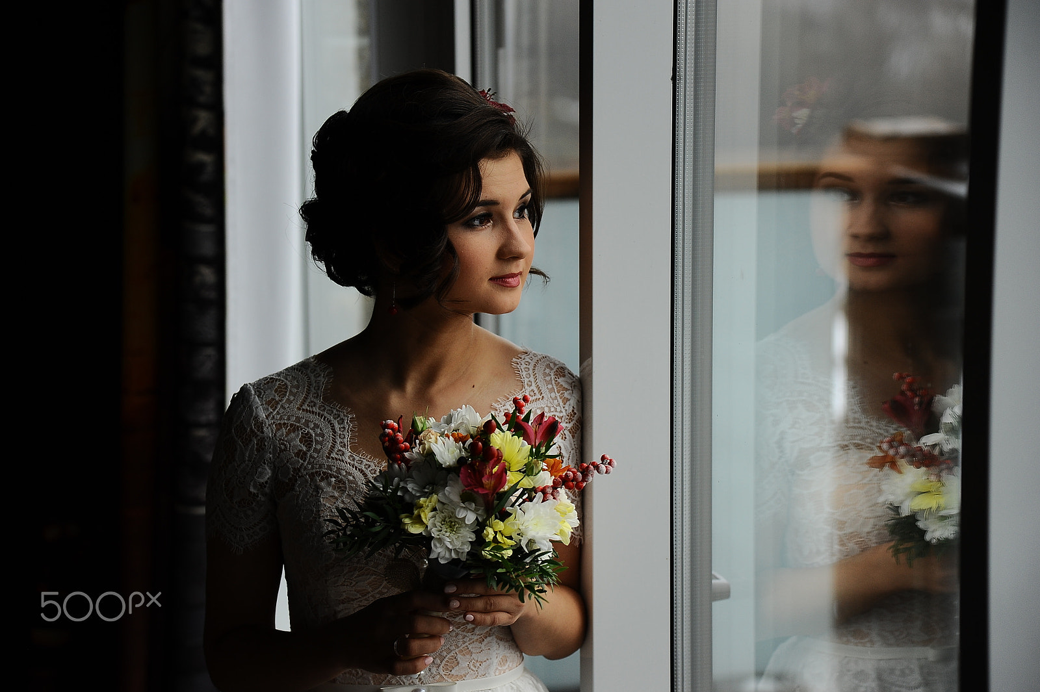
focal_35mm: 120
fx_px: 3465
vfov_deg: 11.4
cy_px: 346
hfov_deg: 17.1
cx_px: 520
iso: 400
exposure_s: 1/200
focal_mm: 120
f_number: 4
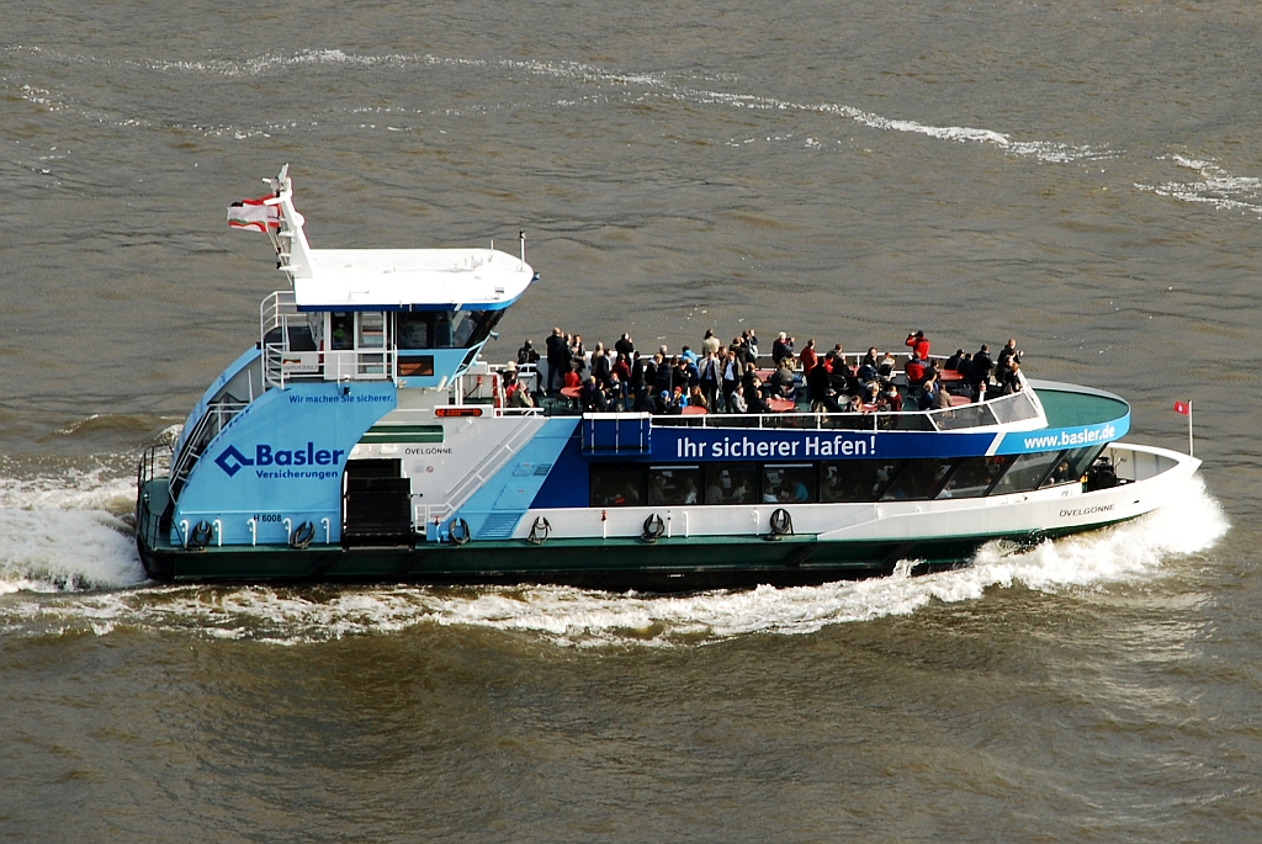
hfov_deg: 10.1
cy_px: 422
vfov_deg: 6.8
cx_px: 631
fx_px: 7106
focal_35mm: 202
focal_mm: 135
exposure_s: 1/200
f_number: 10
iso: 200
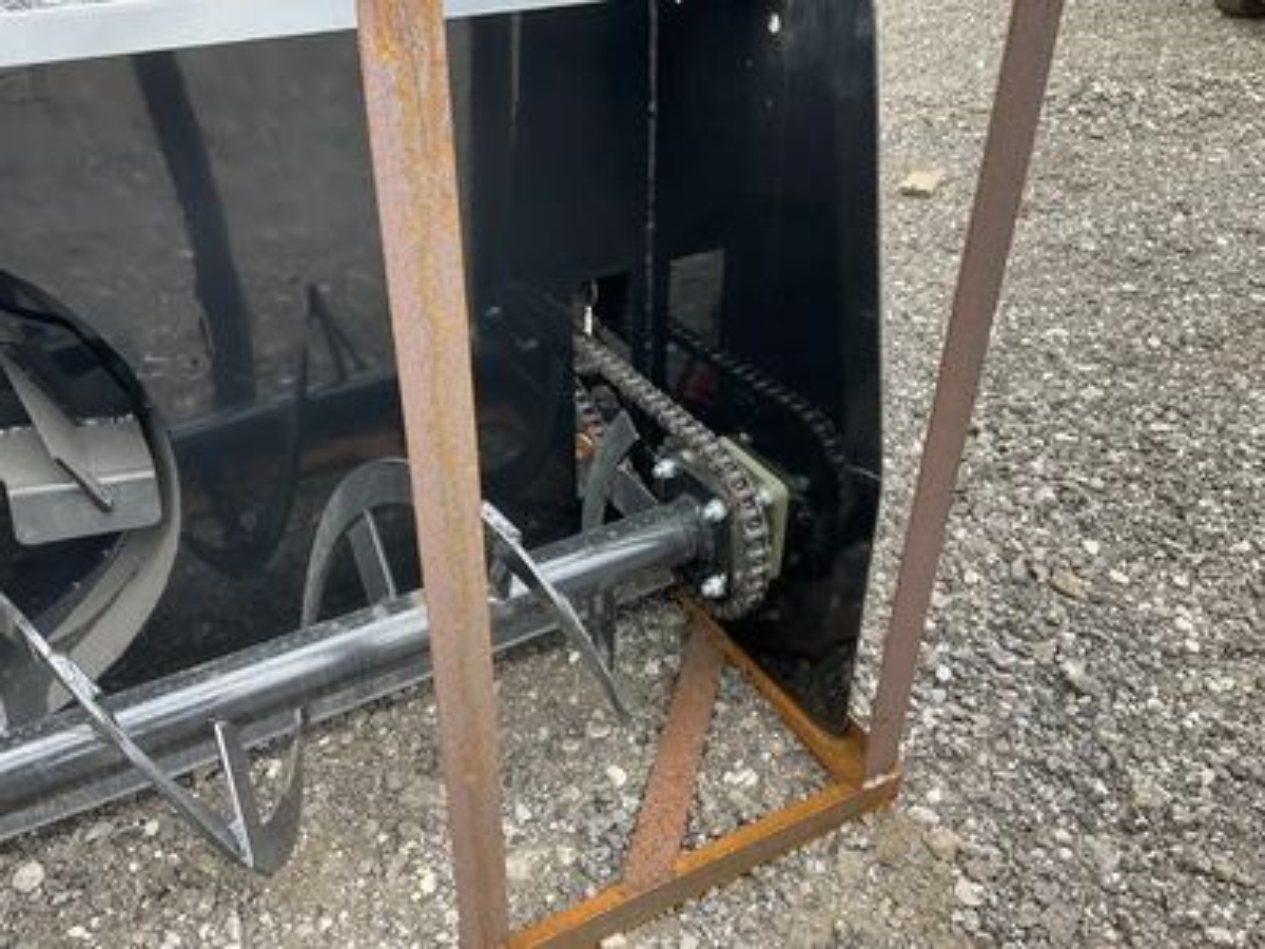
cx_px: 632
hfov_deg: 61.7
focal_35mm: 29
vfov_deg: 48.2
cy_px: 474
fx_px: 1060
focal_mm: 3
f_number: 1.8
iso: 20
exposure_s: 1/122
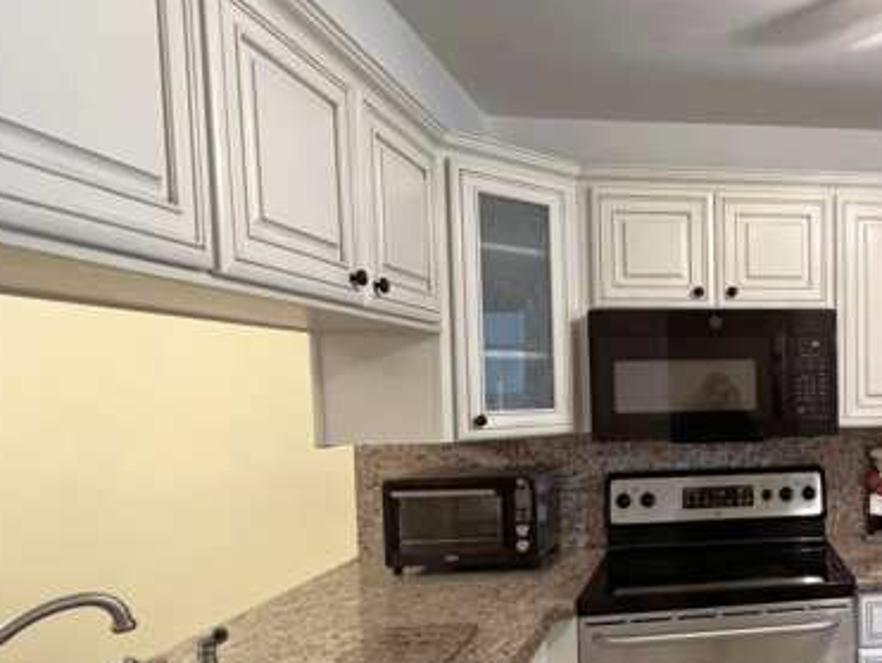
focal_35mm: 28
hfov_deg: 53.0
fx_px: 714
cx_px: 839
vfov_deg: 49.2
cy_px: 423
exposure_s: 1/60
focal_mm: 1.57
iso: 250
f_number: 1.8
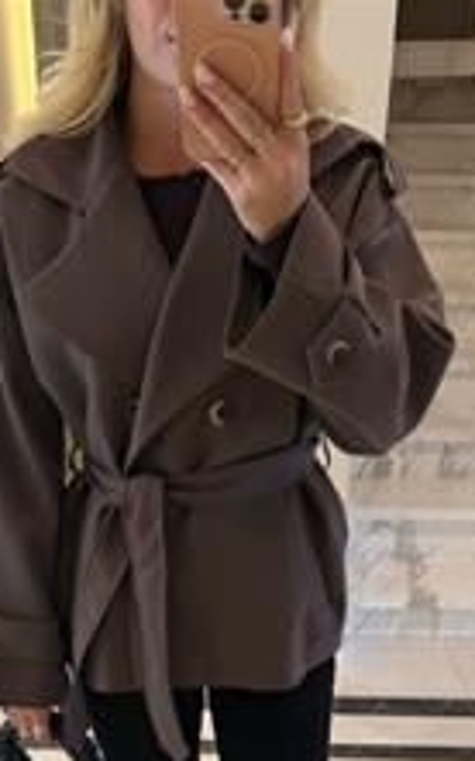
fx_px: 953
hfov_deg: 27.9
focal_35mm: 46
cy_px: 685
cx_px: 189
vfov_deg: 40.2
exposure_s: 1/50
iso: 125
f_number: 1.78
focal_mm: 6.76
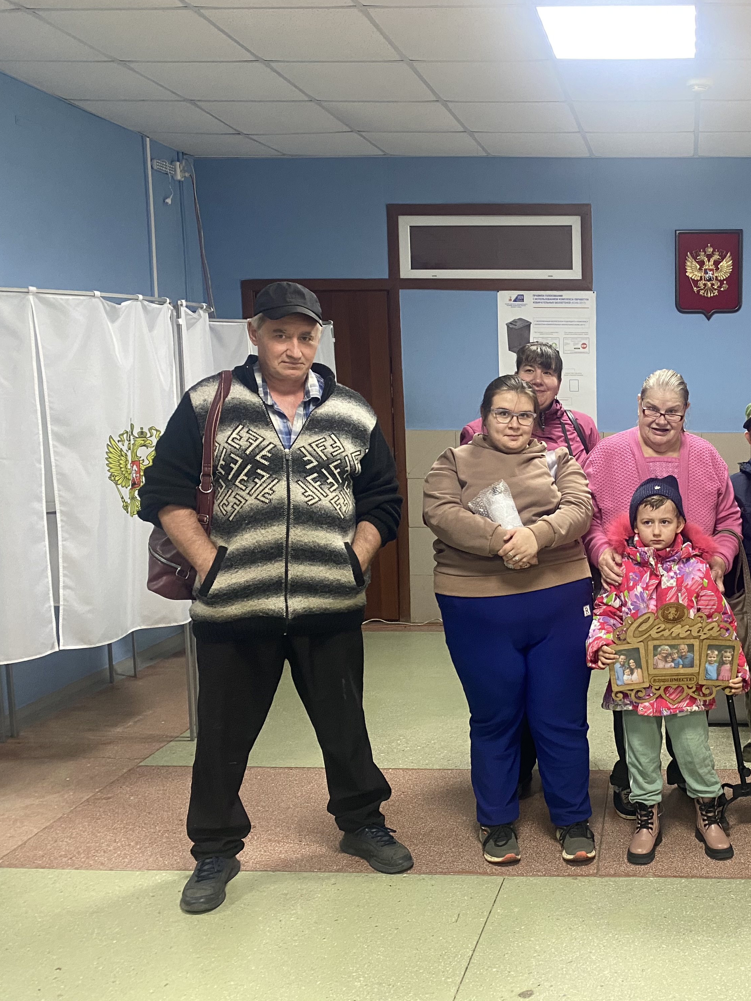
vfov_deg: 52.6
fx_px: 1013
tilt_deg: -7.5
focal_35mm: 35
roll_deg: -0.4
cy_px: 498
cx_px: 661
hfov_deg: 38.2
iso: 200
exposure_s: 1/50
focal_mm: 4.25
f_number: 1.8
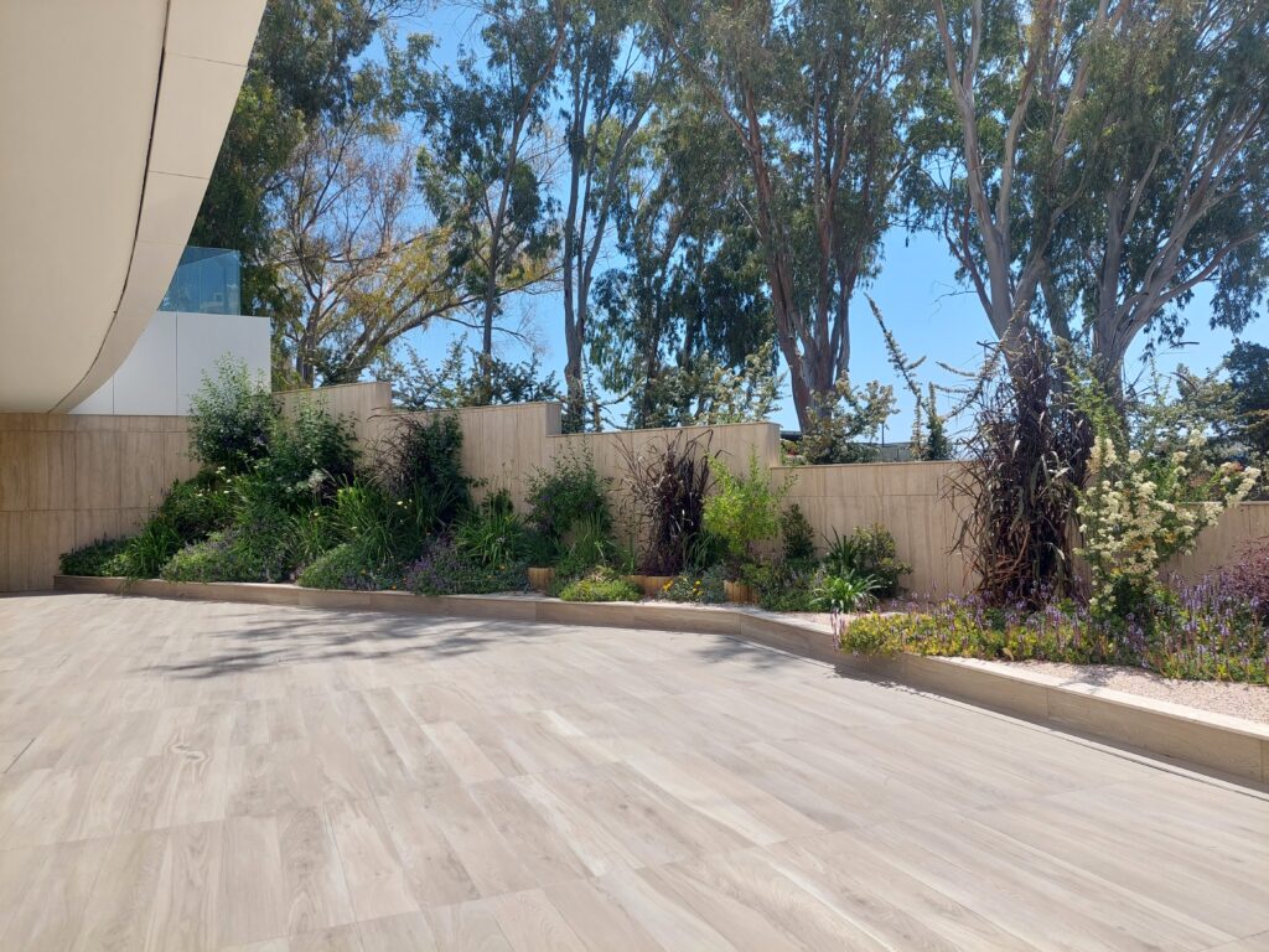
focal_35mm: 25
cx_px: 634
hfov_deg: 69.4
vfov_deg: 54.9
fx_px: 916
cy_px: 476
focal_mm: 5.23
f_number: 1.8
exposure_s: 1/1802
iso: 40
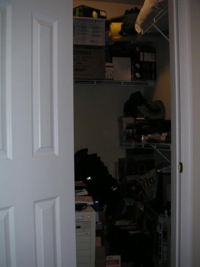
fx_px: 293
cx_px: 100
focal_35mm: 38
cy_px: 134
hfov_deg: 37.7
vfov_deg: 49.0
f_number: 2.8
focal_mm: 6
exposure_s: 1/45
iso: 160
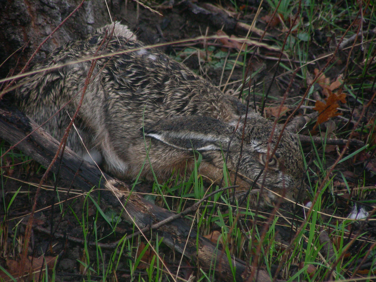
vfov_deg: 4.8
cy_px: 141
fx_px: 3356
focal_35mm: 309
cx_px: 188
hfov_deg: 6.4
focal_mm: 51.6
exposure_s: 1/125
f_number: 3.5
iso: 200
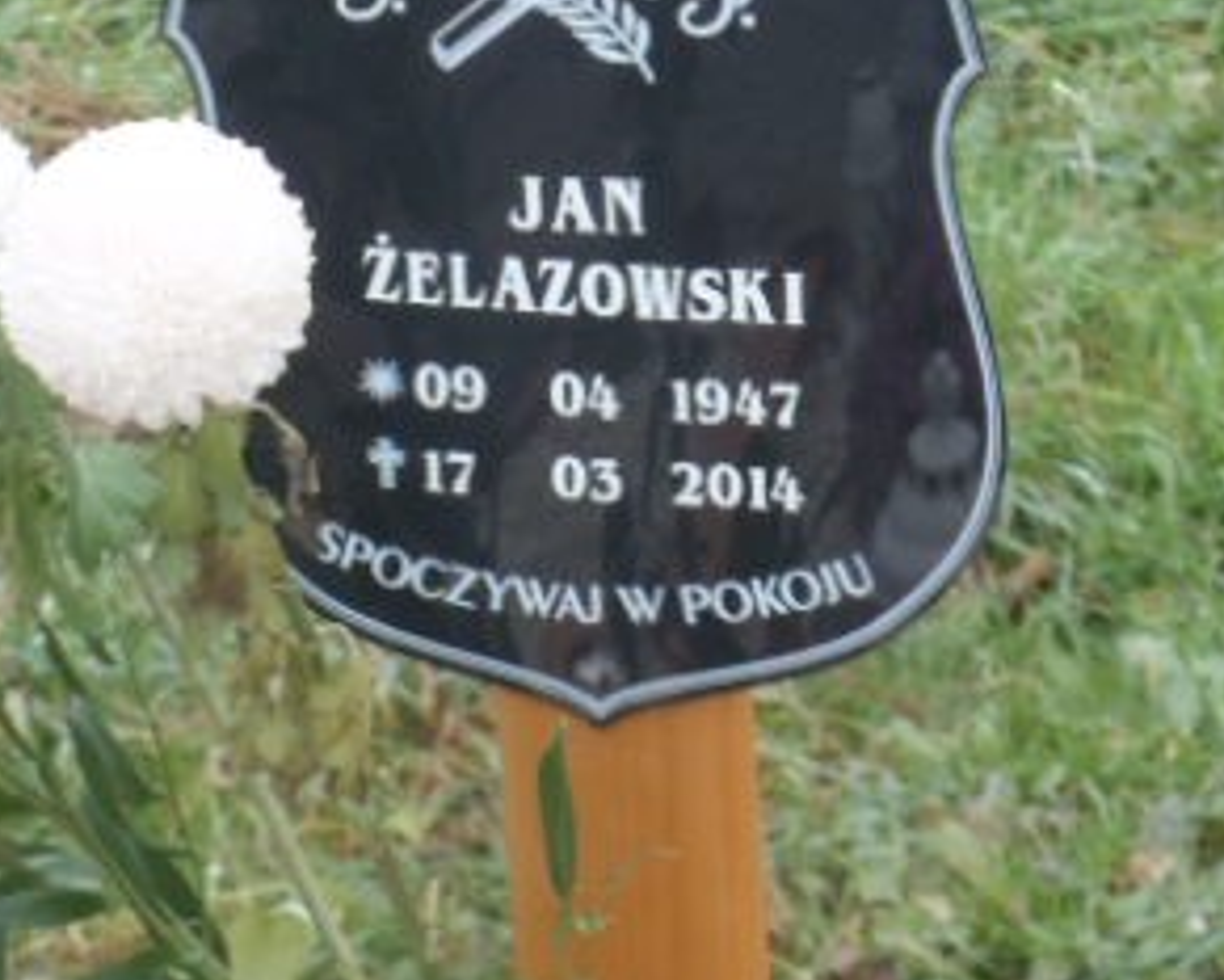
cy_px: 660
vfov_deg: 7.1
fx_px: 7936
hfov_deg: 8.8
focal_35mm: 219
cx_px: 572
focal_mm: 18.2
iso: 200
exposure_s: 1/80
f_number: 5.1
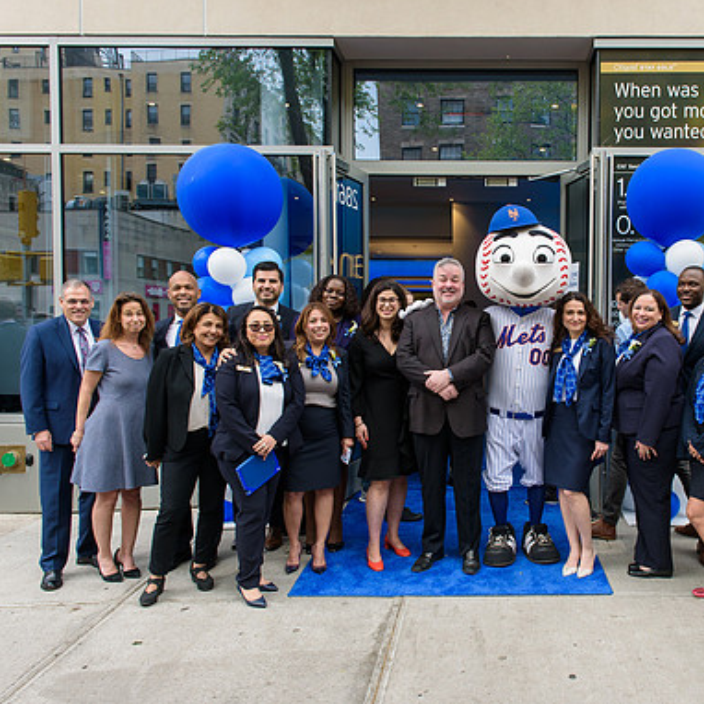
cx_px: 487
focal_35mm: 31
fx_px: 713
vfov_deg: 52.5
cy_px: 351
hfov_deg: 51.3
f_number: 5
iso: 200
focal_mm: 24
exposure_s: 1/250
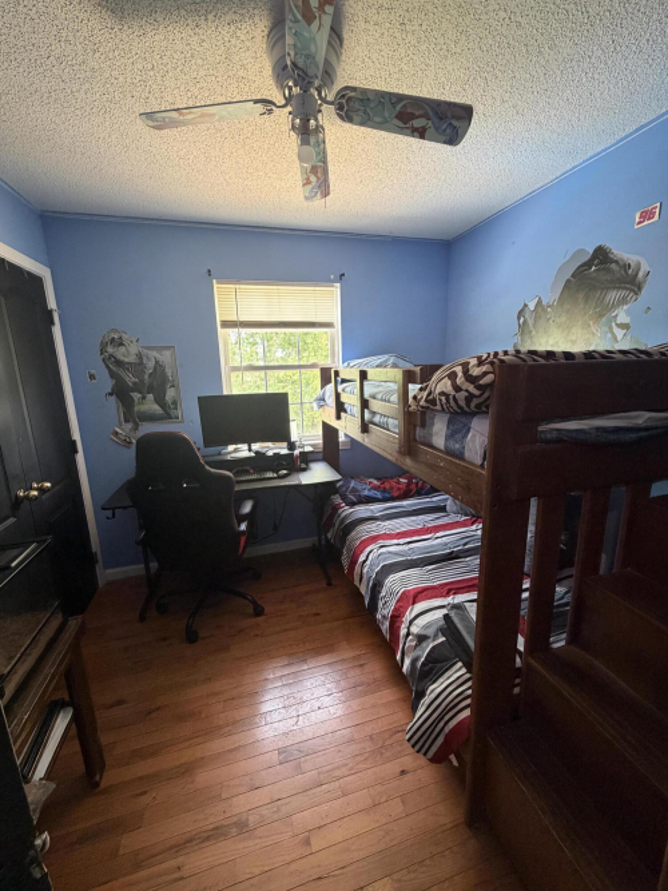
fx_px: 360
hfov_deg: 85.7
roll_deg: +1.7
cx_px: 334
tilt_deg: -11.2
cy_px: 446
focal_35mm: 14
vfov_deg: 102.1
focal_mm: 2.22
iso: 320
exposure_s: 1/67
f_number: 2.2
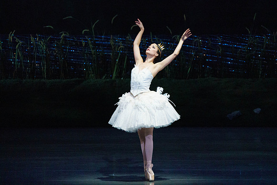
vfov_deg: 3.4
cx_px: 138
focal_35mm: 400
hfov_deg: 5.2
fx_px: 3078
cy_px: 92
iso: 8000
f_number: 5.6
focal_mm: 400
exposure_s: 1/320
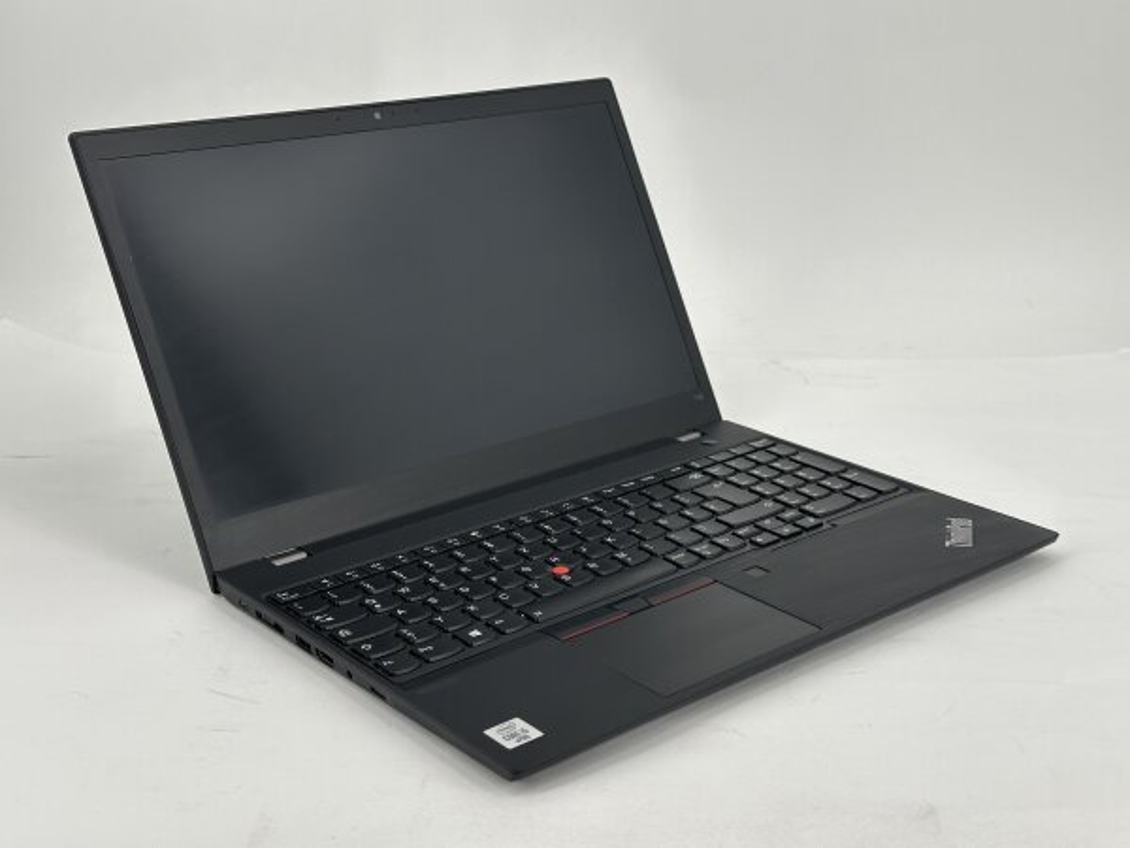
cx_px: 565
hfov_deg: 39.7
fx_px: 1567
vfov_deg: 30.3
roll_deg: +0.7
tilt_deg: -17.8
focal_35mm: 48
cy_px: 424
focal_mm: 6.86
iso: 64
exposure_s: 1/361
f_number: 1.78
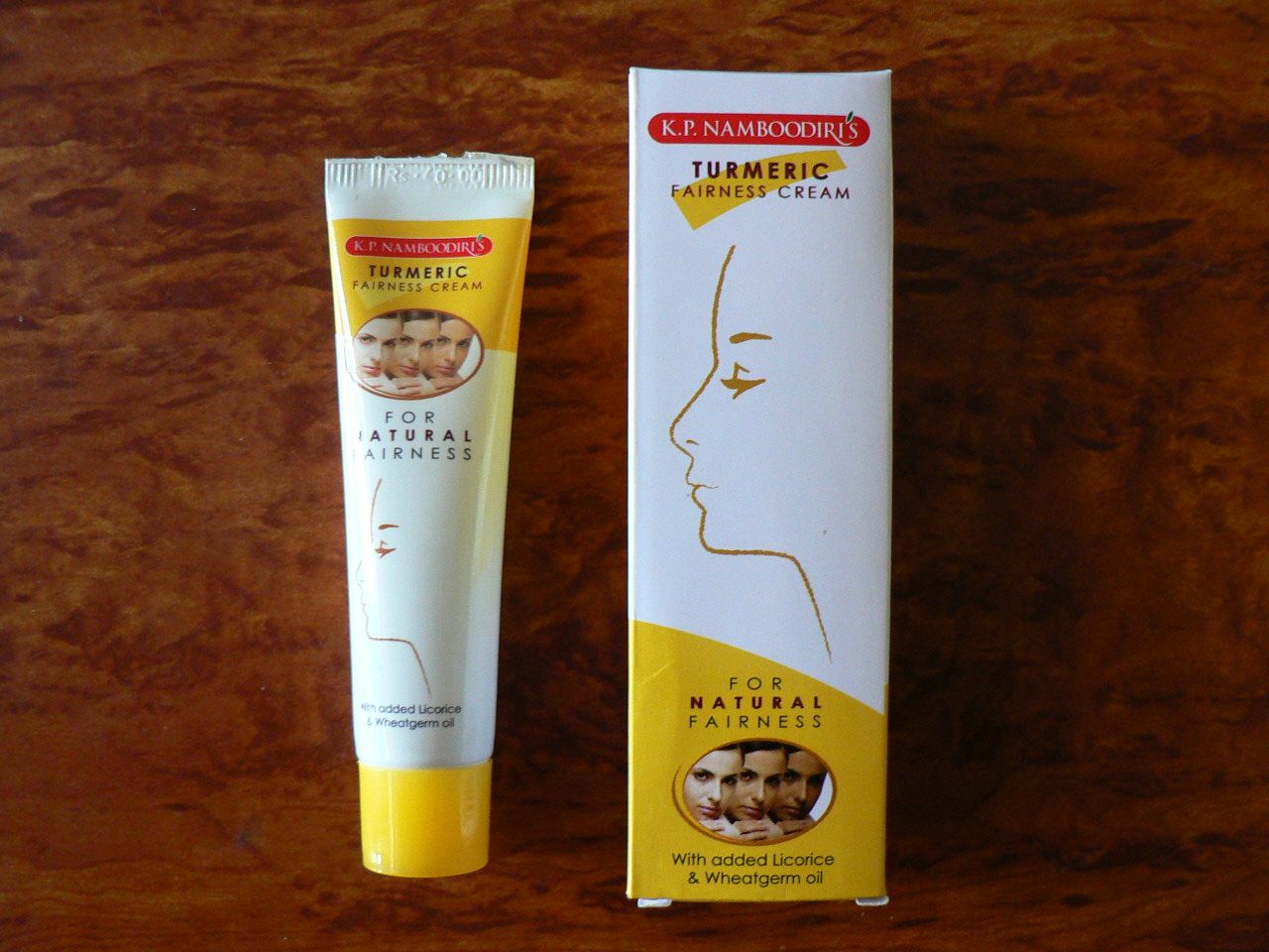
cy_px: 476
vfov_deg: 39.7
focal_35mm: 36
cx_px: 634
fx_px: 1320
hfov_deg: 51.4
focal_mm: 6
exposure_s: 1/15
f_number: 2.8
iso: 200
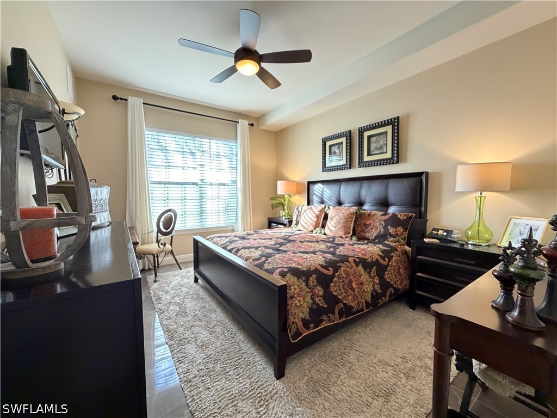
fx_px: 225
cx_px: 278
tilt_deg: -3.8
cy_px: 209
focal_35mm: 14
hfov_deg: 102.1
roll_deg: +0.0
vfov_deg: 85.7
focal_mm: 2.22
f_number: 2.2
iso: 640
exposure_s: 1/60
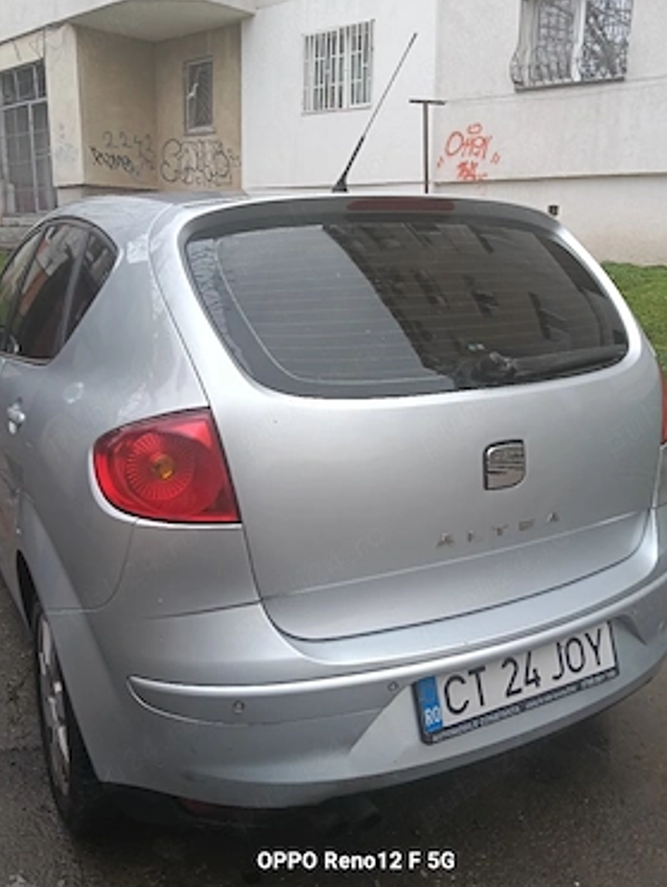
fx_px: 744
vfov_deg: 61.6
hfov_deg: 48.3
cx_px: 356
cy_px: 423
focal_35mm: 29
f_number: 1.8
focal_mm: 3.98
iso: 80
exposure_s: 1/33.3
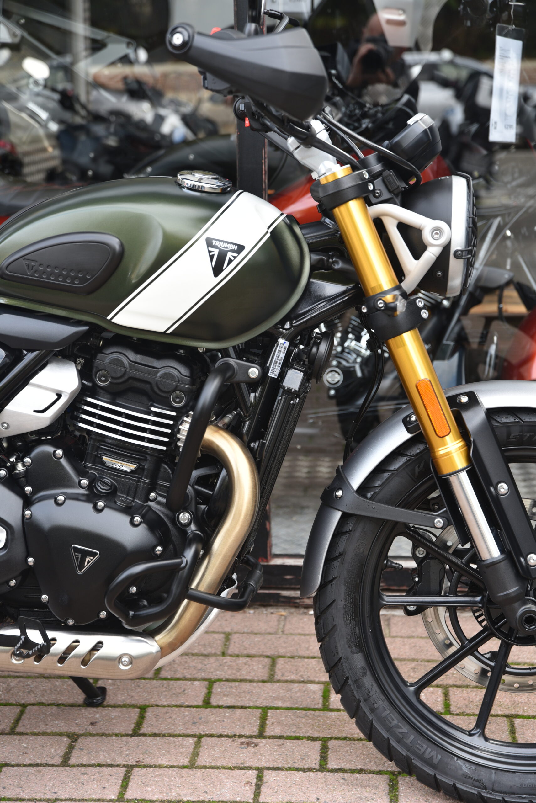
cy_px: 402
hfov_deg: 19.5
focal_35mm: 70
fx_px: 1562
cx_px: 268
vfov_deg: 28.8
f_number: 4
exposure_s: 1/60
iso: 200
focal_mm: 70
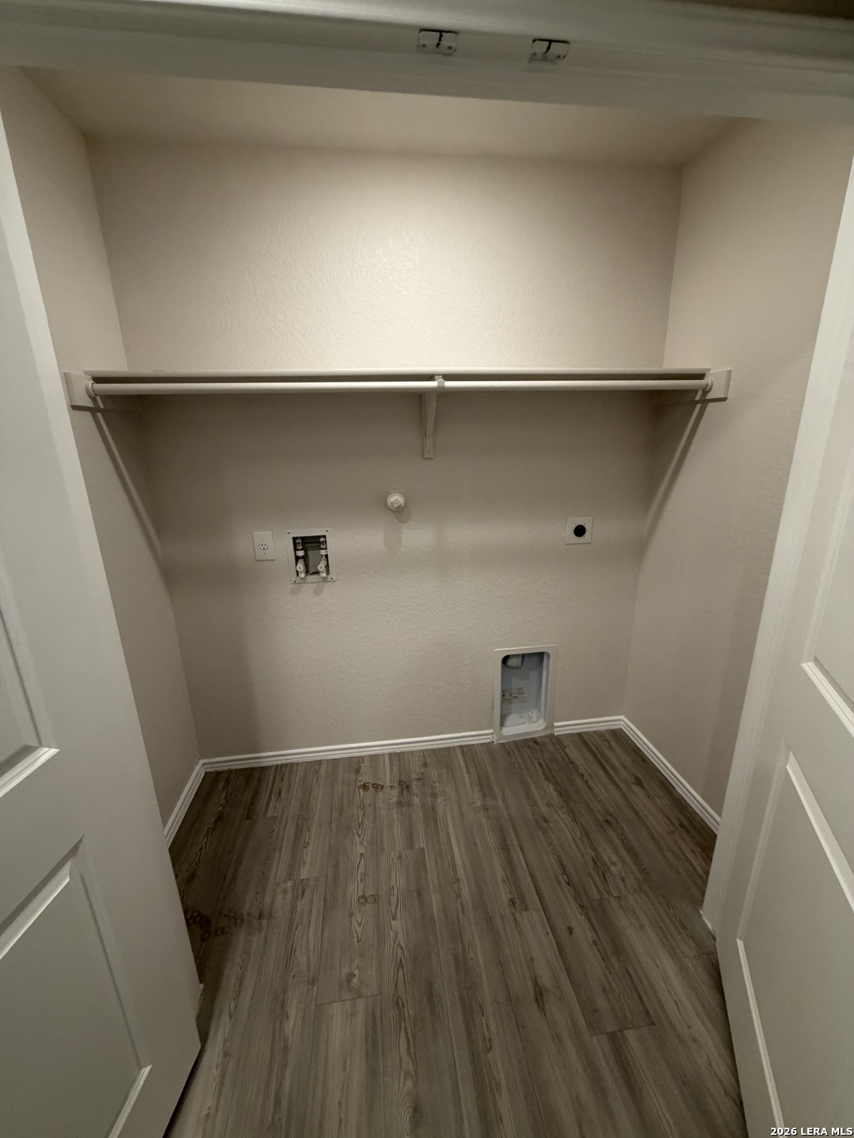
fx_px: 461
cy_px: 569
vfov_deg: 102.1
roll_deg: +1.8
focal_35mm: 14
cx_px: 427
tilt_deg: -16.6
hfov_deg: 85.7
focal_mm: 2.22
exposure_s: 1/120
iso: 250
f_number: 2.2
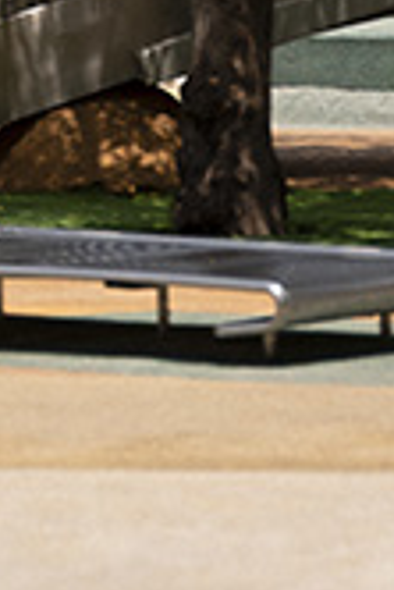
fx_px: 5373
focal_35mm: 328
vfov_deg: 5.9
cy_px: -990
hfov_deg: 4.2
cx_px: -201
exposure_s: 1/2500
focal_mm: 56
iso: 400
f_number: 2.8
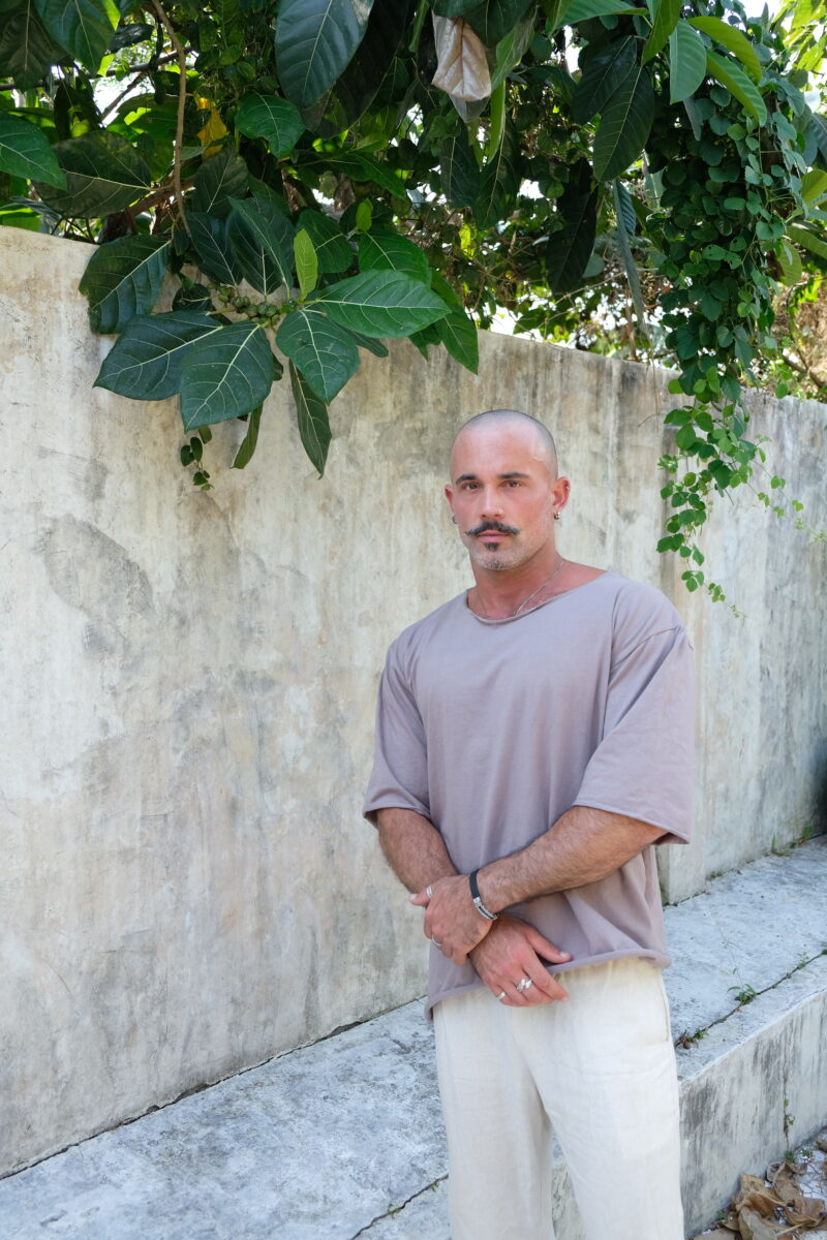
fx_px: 1068
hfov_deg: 42.3
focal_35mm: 31
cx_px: 414
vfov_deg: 60.3
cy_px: 620
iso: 250
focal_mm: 20.5
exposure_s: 1/400
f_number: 3.2
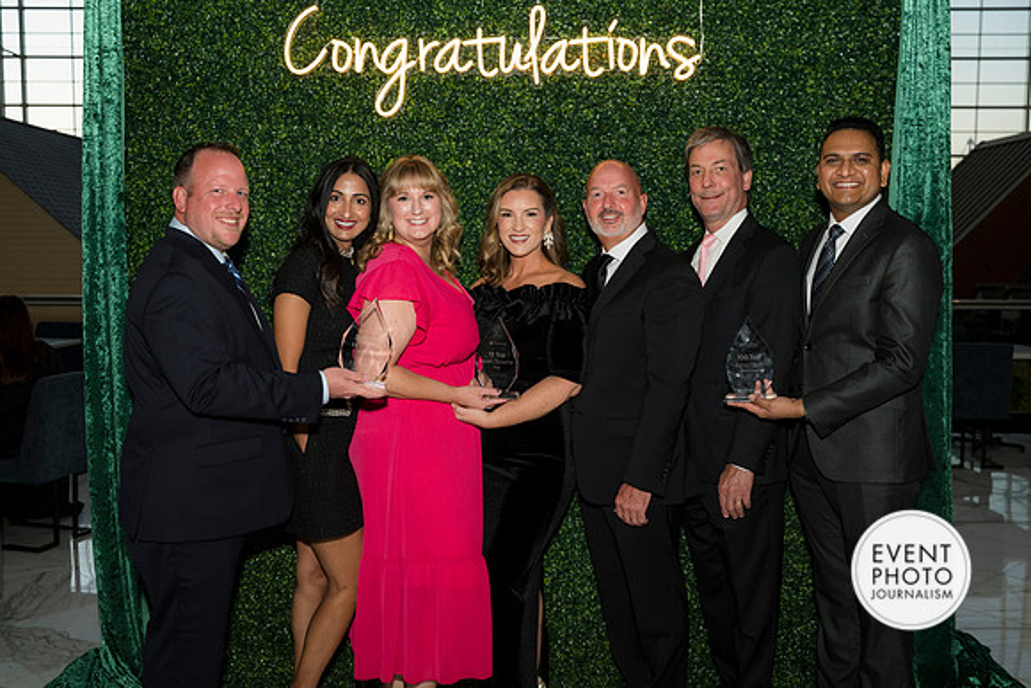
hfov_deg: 51.9
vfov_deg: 36.0
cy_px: 344
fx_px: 1060
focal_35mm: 37
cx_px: 516
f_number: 5
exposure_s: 1/160
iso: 500
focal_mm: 37
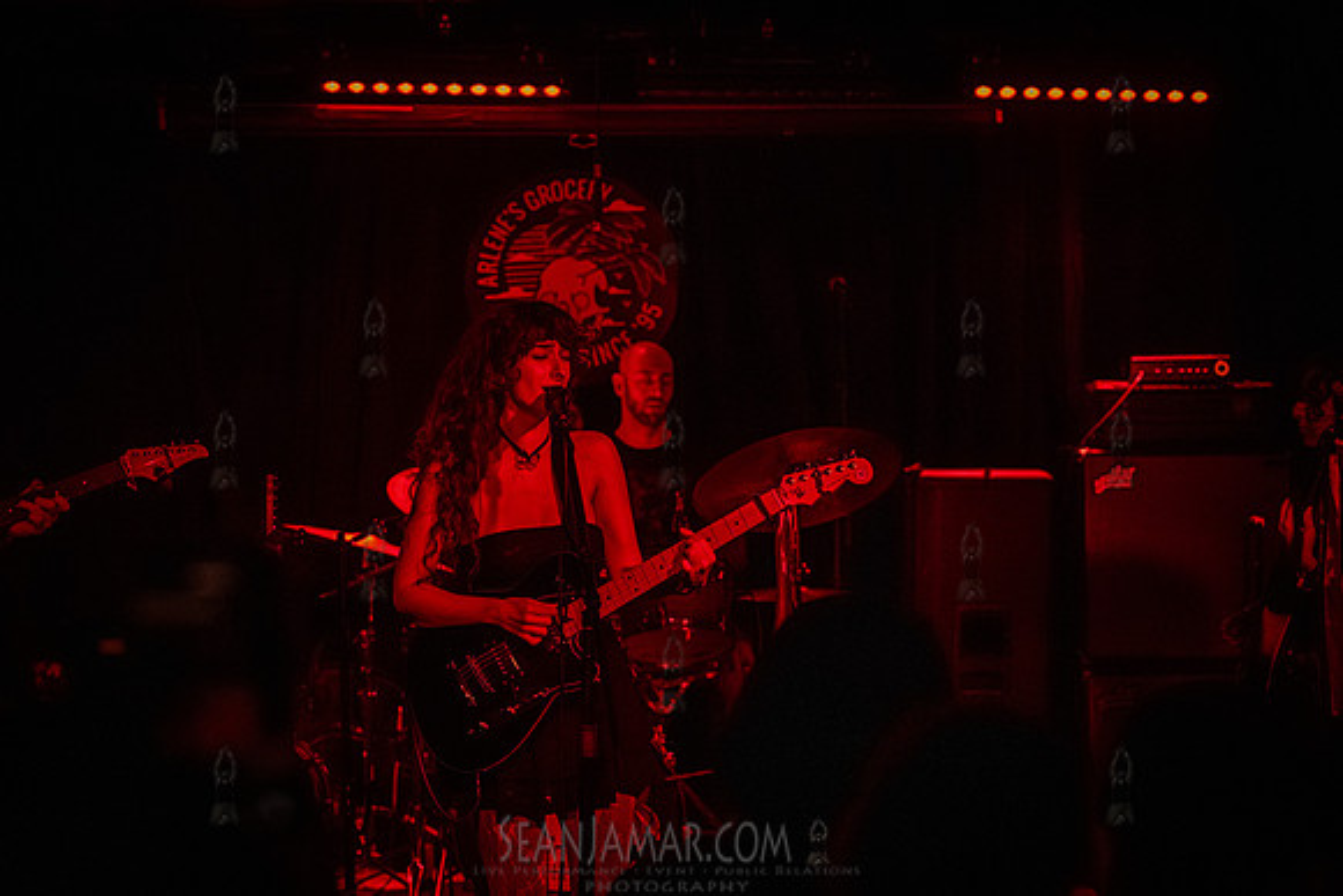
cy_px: 448
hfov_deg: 27.9
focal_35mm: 72
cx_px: 672
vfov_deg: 18.8
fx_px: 2704
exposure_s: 1/320
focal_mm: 72
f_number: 3.2
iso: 16000
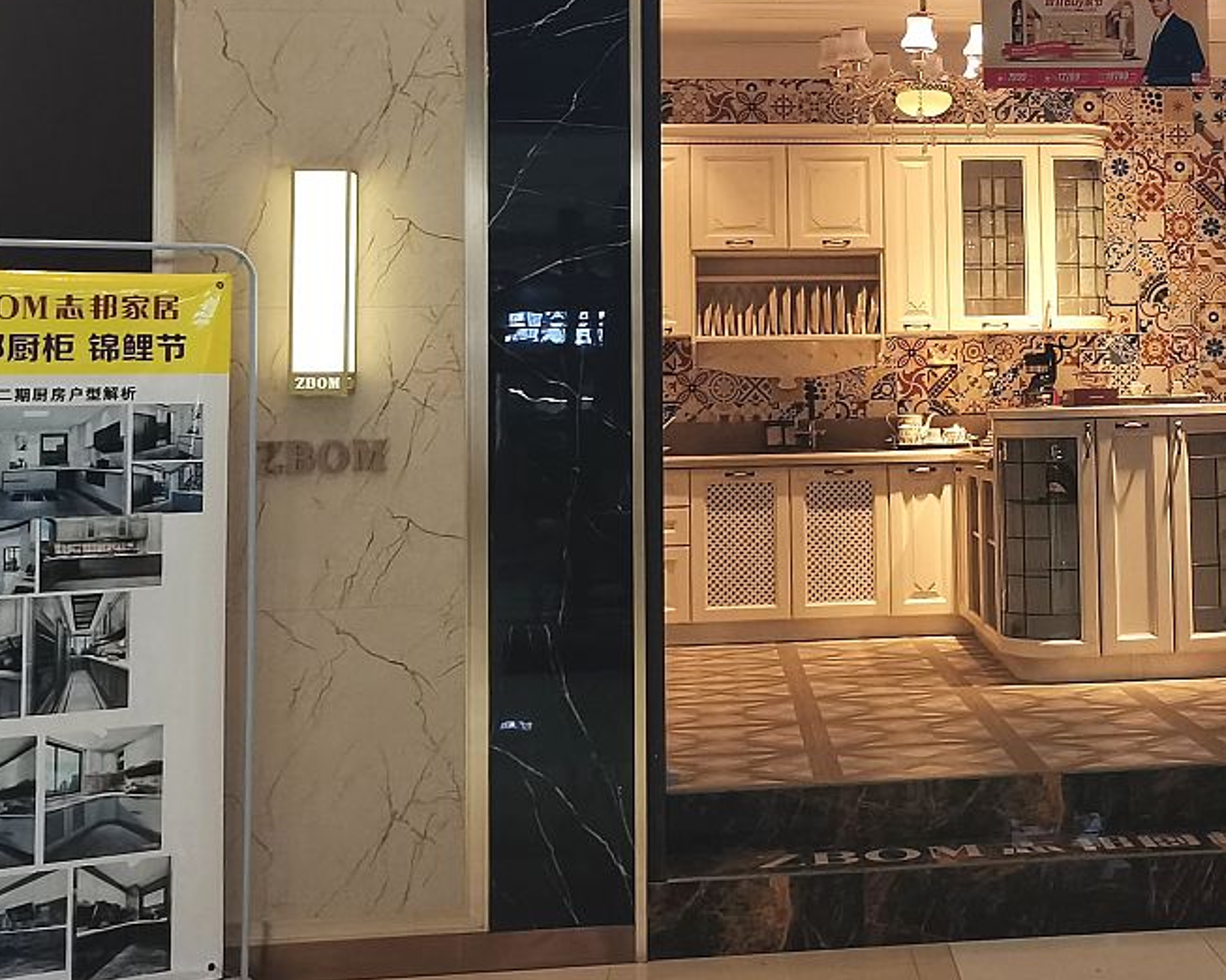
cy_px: 248
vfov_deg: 24.7
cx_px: 1053
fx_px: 2213
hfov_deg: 29.9
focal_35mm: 61
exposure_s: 1/100
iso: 125
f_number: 1.8
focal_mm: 5.58
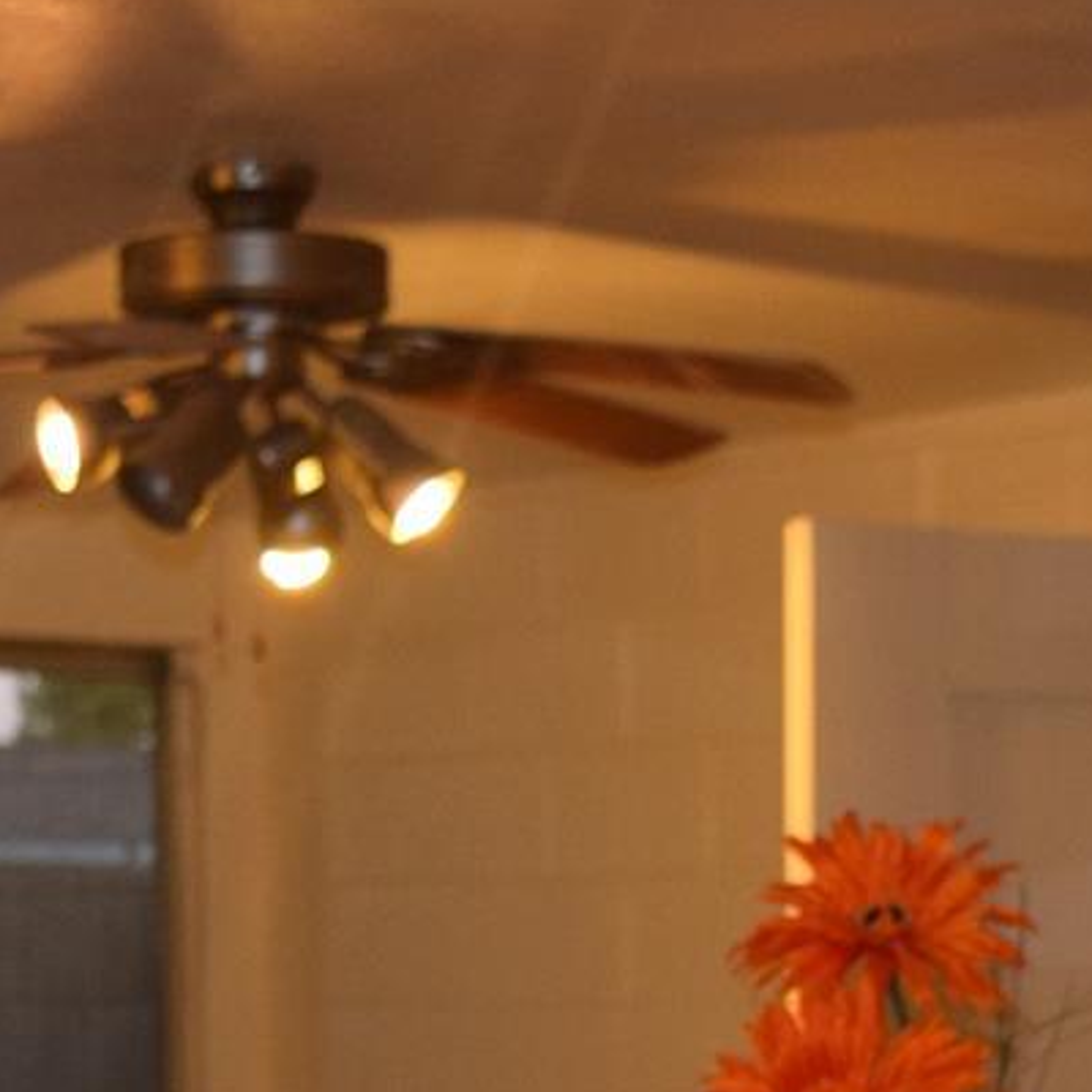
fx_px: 4783
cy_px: 1264
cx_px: 819
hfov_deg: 13.0
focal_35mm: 134
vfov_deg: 12.7
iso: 800
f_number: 5
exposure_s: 1/100
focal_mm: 28
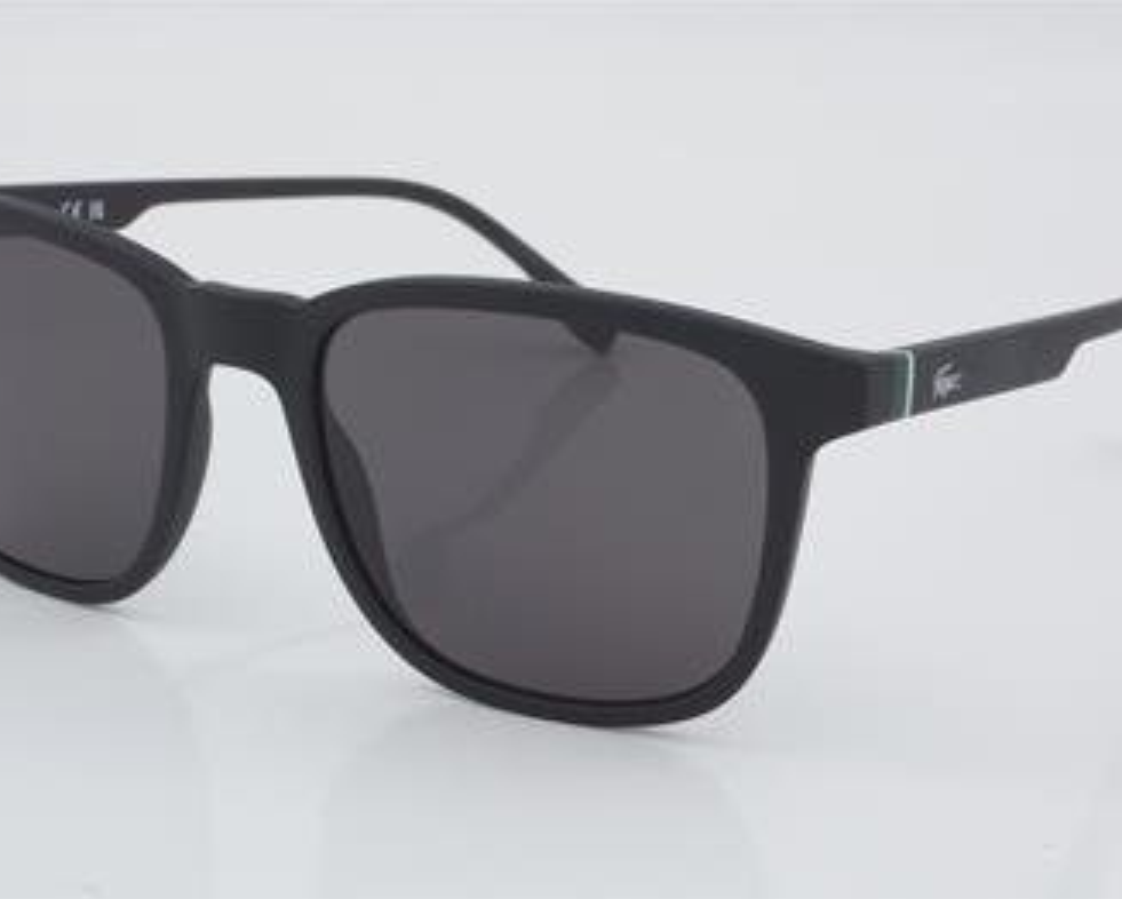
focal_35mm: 95
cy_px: 450
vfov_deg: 16.3
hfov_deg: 20.2
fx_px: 3142
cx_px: 522
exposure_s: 1/3
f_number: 32
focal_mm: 55
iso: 100
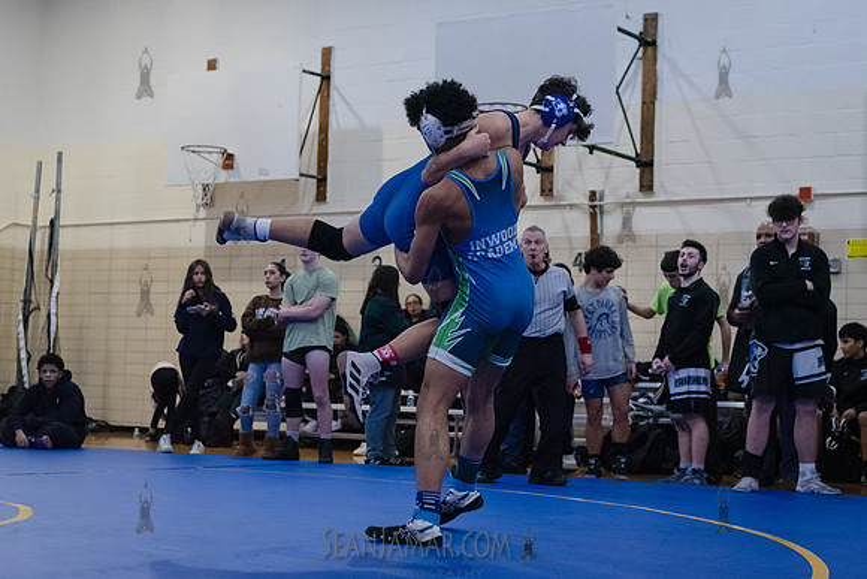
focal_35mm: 67
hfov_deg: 30.0
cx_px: 441
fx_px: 1620
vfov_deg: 20.3
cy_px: 276
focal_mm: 60
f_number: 3.2
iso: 8000
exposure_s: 1/400
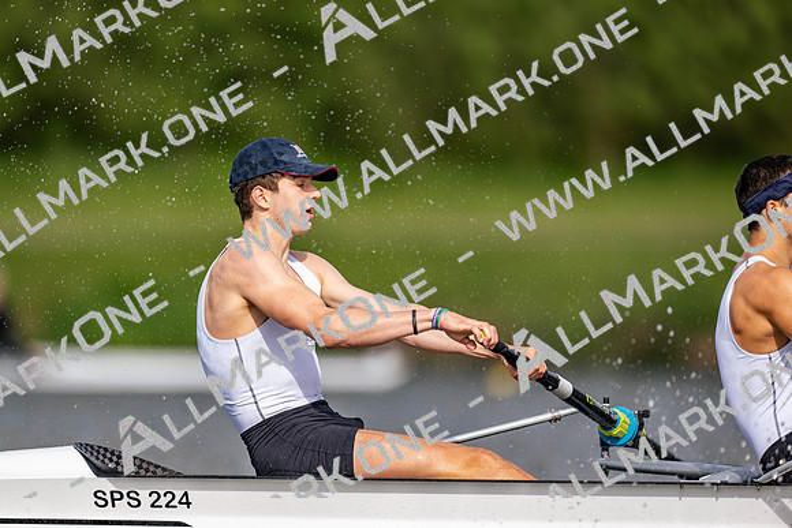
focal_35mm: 600
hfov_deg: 3.4
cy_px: 264
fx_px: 13202
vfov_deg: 2.3
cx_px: 396
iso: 250
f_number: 4
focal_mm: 600
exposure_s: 1/2500
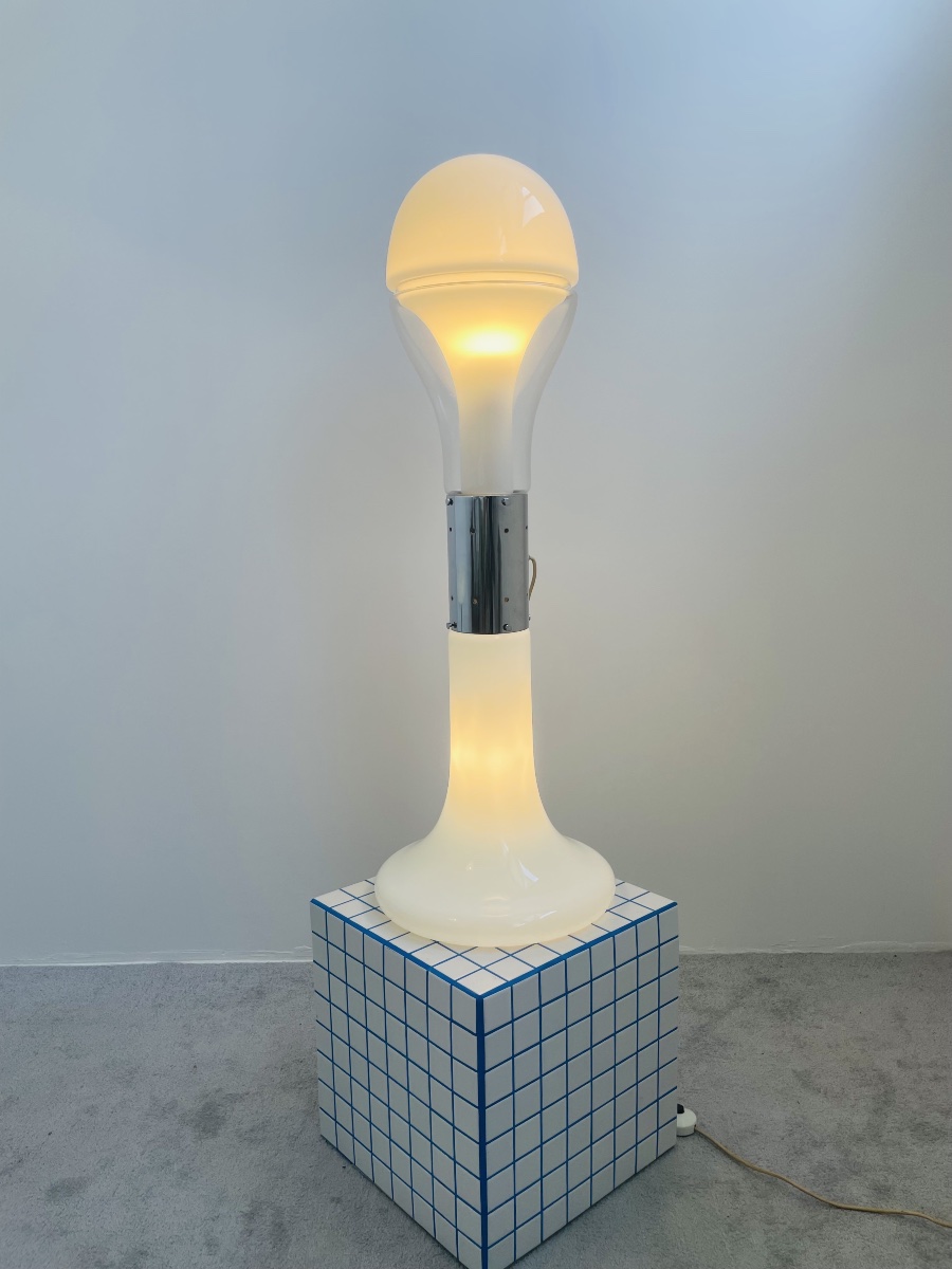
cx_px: 476
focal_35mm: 26
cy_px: 634
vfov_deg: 67.3
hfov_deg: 53.1
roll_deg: +1.3
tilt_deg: -8.1
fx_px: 953
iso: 32
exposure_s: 1/152
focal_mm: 4.2
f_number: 1.6
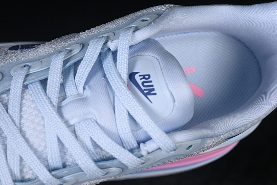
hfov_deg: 27.0
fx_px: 577
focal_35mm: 75
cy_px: 92
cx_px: 138
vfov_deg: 18.2
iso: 160
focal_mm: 50
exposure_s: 1/80
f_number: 7.1
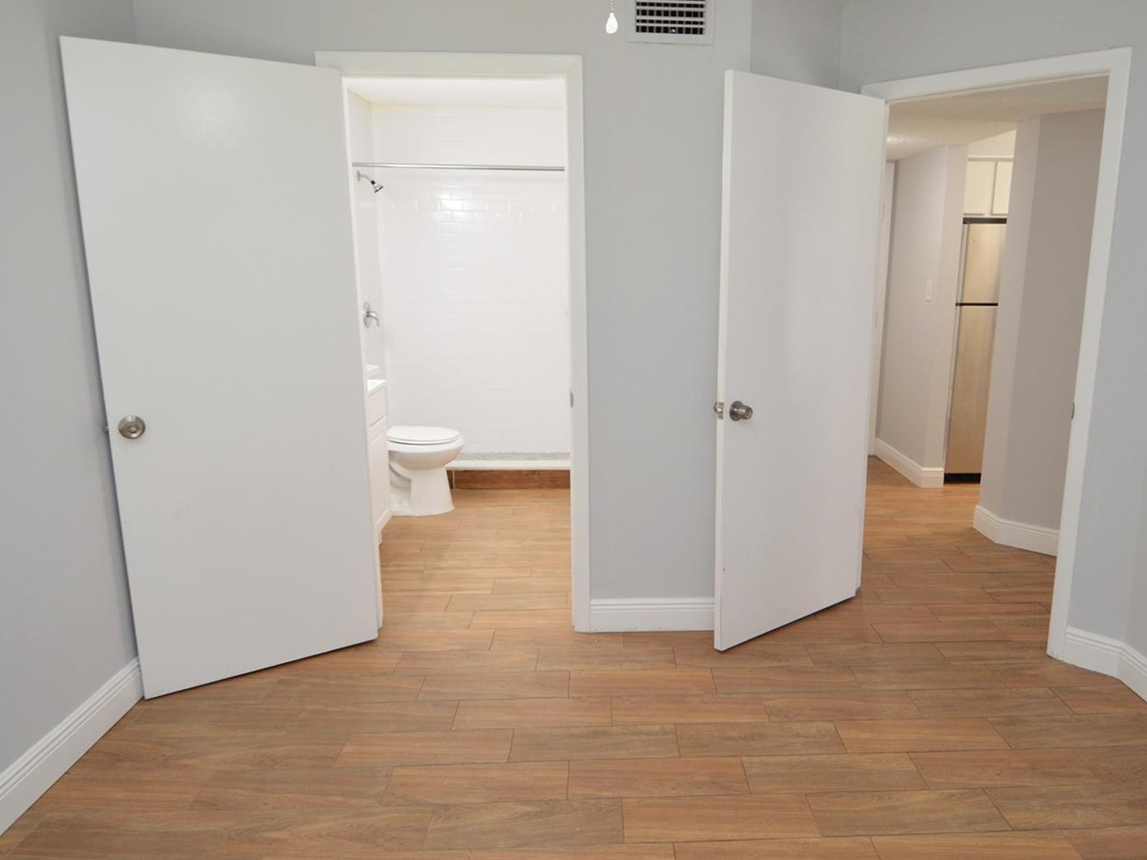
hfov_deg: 76.1
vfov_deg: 61.1
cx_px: 638
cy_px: 438
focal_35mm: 22
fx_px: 729
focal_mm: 12
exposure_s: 1/60
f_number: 4
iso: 500
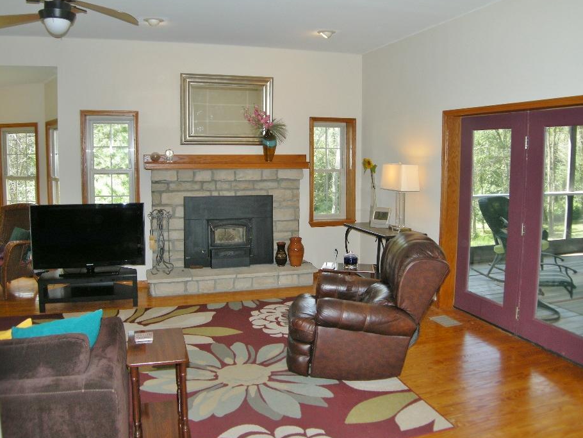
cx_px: 316
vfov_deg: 32.2
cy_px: 197
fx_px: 758
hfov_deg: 42.0
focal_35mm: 45
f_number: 2.9
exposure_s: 1/62
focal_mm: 8.5
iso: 64
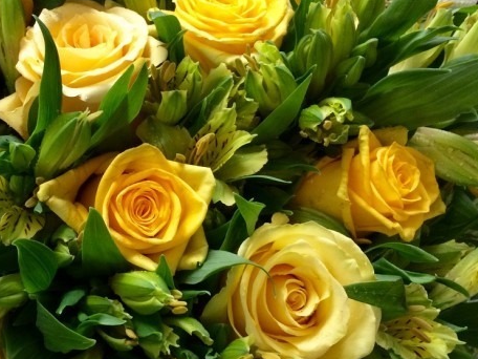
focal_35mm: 50
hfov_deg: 37.2
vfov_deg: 29.1
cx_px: 117
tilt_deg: -65.7
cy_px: 175
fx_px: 690
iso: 125
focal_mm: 4.15
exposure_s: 1/30
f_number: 2.2
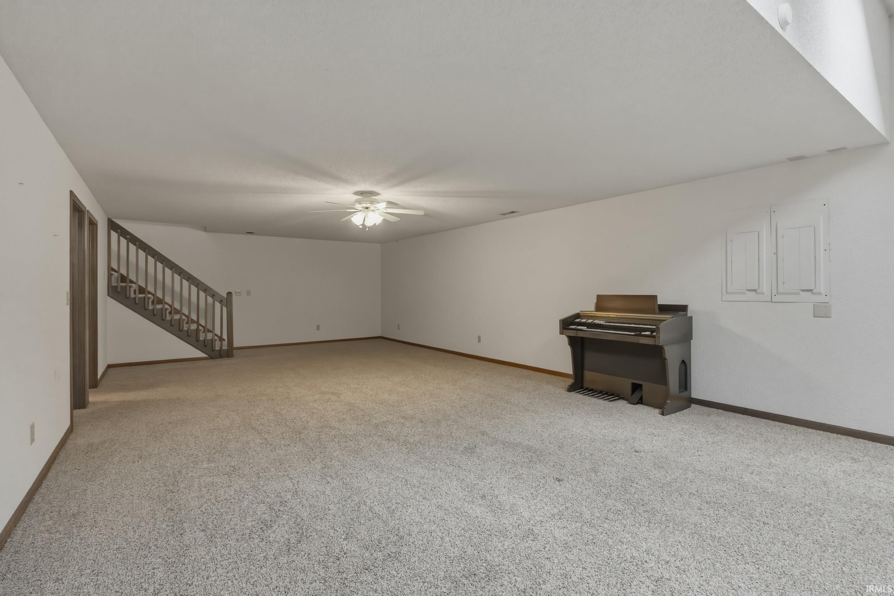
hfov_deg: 95.0
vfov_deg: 72.1
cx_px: 447
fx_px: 410
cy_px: 298
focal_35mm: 16
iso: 800
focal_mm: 11
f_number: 4
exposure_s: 1/250
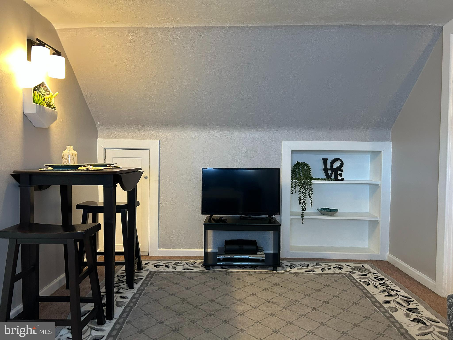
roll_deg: +0.0
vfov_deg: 53.1
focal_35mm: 26
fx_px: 340
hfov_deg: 67.3
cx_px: 226
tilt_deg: -2.9
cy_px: 170
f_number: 1.5
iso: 250
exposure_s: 1/60
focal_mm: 5.7
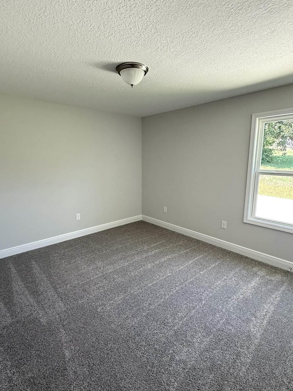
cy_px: 192
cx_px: 137
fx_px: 203
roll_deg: +0.1
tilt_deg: -9.7
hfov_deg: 71.5
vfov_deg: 87.7
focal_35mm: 18
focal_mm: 2.22
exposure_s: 1/120
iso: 250
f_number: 2.2
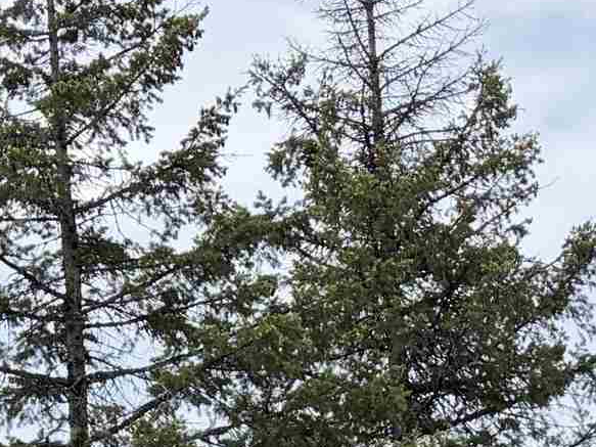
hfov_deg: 14.4
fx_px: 2358
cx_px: 335
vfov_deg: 9.9
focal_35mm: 137
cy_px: 935
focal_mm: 5.96
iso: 50
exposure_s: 1/2364
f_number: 1.6
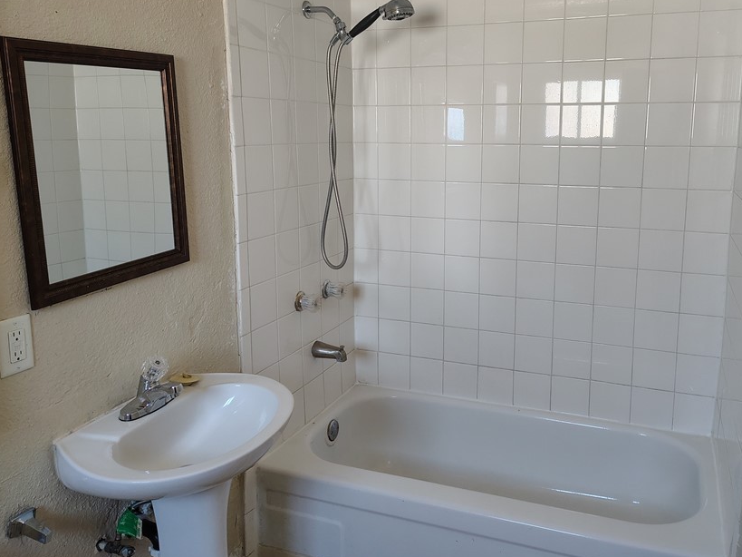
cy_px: 235
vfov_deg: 46.6
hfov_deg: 59.7
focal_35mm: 30
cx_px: 426
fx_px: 643
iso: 553
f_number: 1.8
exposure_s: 1/120
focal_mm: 5.56
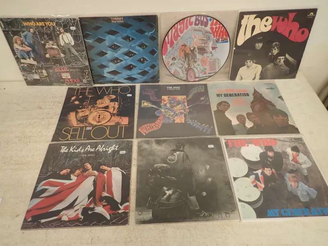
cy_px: 123
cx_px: 164
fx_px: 237
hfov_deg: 69.4
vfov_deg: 54.9
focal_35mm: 25
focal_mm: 4.5
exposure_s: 1/30
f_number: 2
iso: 250
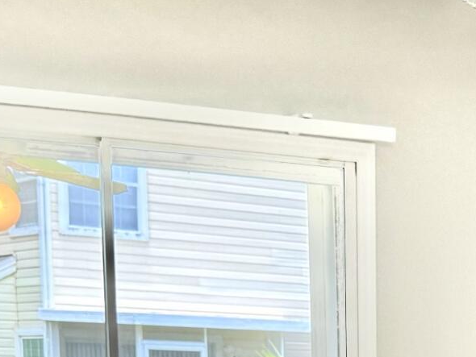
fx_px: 1678
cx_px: 556
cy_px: 657
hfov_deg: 15.6
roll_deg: -1.6
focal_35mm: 122
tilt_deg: -9.8
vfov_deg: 11.3
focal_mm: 6.76
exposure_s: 1/271
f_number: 1.78
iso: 64
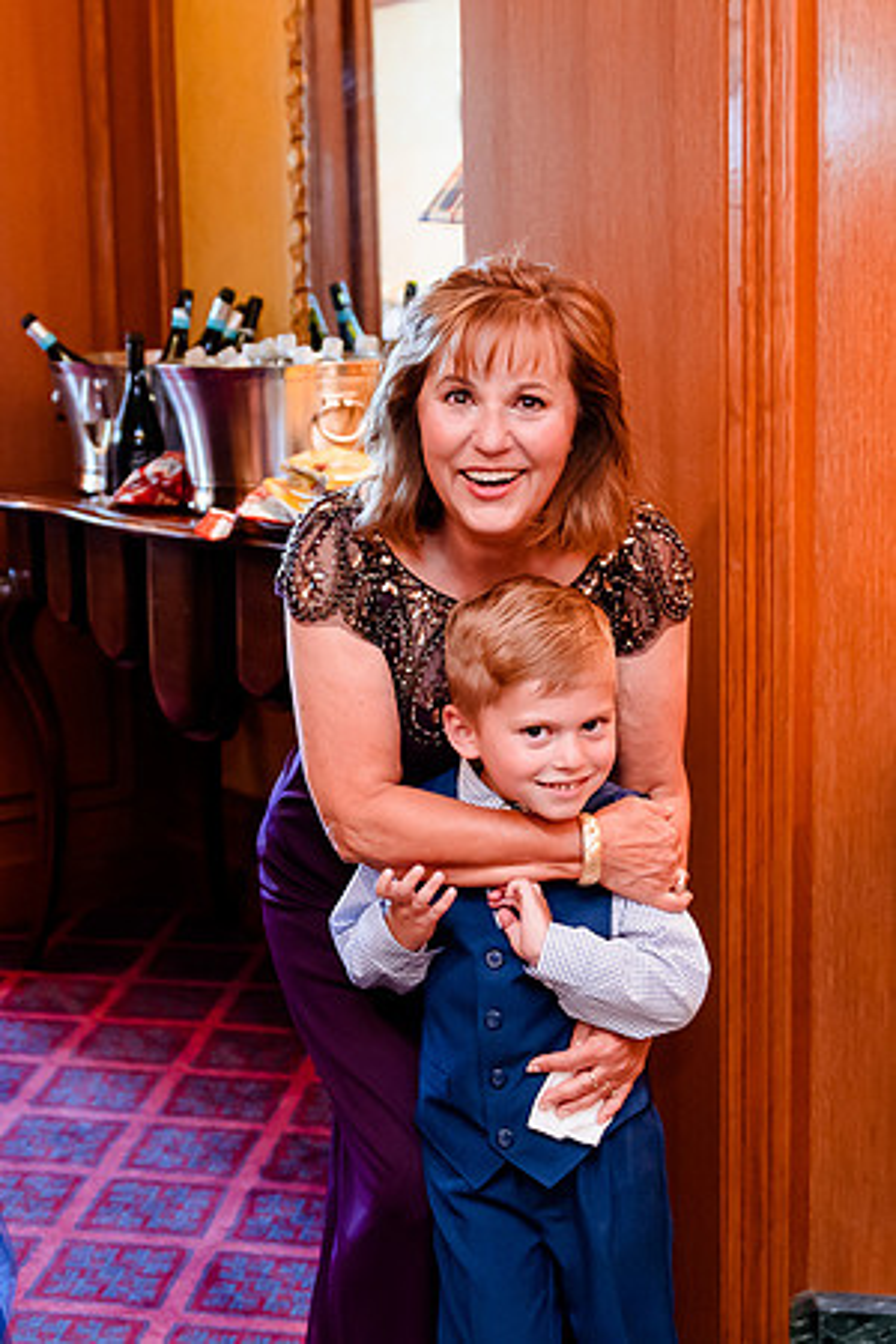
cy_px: 572
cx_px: 251
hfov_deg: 22.8
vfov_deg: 33.8
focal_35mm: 59
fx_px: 2204
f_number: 2.8
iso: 2500
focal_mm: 31
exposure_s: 1/200
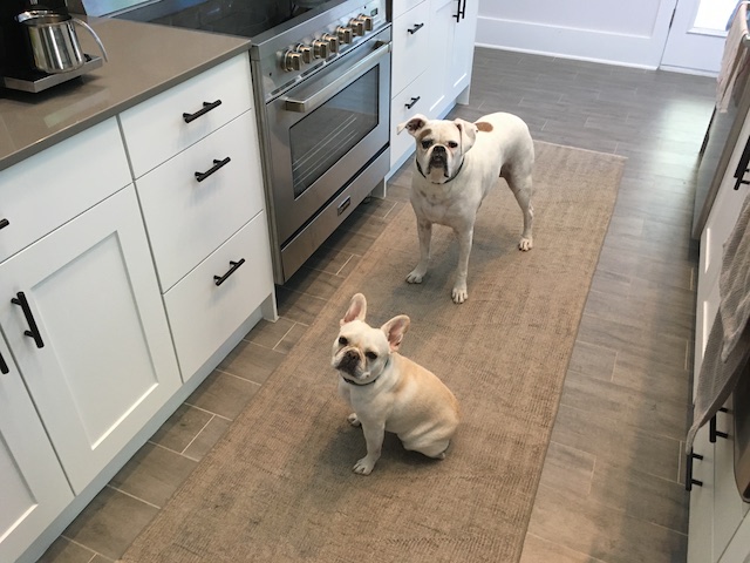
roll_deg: -0.8
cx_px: 375
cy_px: 282
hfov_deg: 61.7
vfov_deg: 48.2
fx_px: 628
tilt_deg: -36.9
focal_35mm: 29
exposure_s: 1/30
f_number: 2.2
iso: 125
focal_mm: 4.15
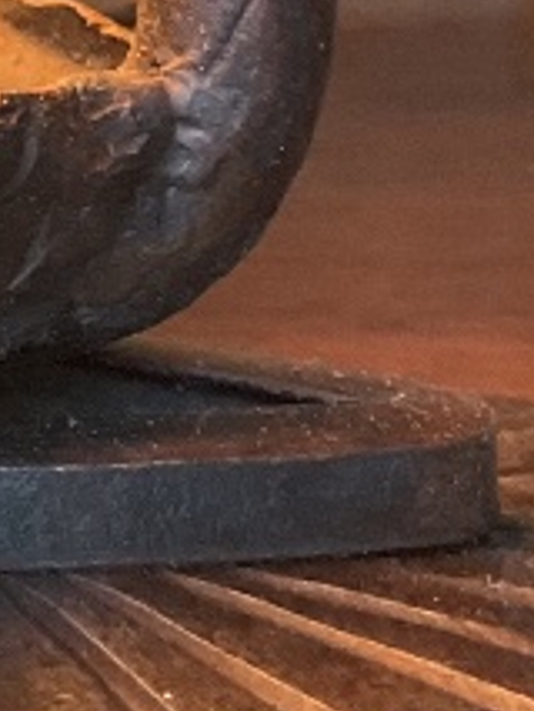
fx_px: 3349
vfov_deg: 11.7
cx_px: -347
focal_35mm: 163
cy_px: -294
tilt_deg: -9.0
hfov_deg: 8.8
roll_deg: +0.0
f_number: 1.8
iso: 40
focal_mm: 3
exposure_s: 1/60
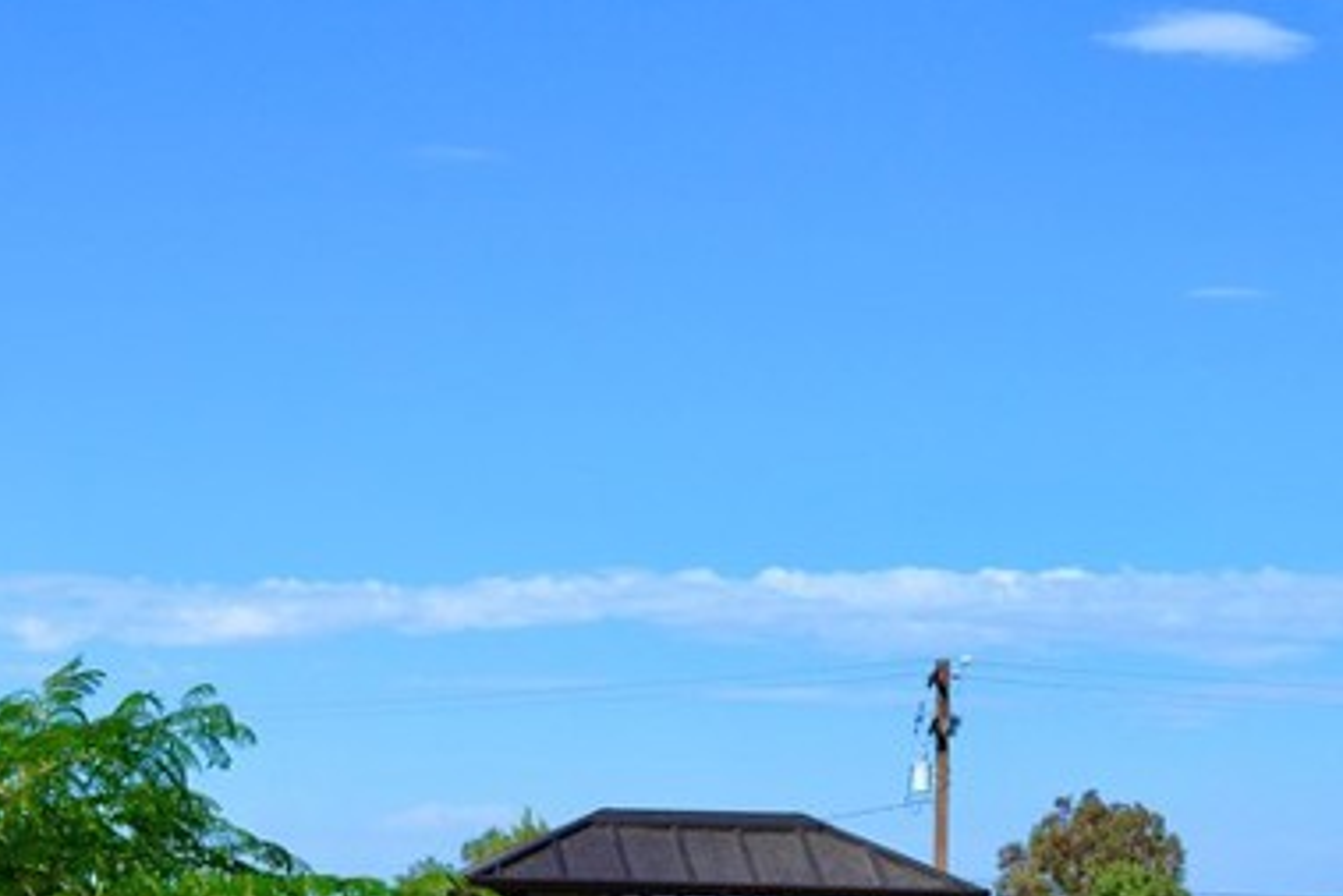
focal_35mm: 81
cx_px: -74
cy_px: 1071
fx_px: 3023
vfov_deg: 16.2
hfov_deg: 23.7
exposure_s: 1/500
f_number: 11
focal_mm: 20
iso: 400
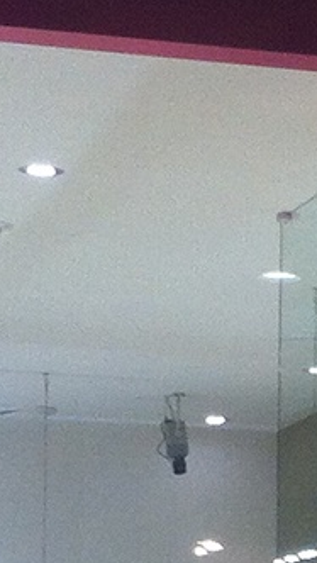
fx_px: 3553
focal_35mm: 238
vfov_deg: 8.9
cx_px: 564
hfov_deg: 5.0
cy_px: 713
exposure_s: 1/40
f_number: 2.8
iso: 80
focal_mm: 3.85
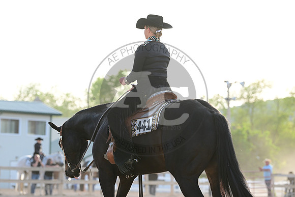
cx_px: 148
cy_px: 98
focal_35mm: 160
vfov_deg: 8.6
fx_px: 1311
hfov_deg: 12.8
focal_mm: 160
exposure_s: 1/1600
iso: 1250
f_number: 5
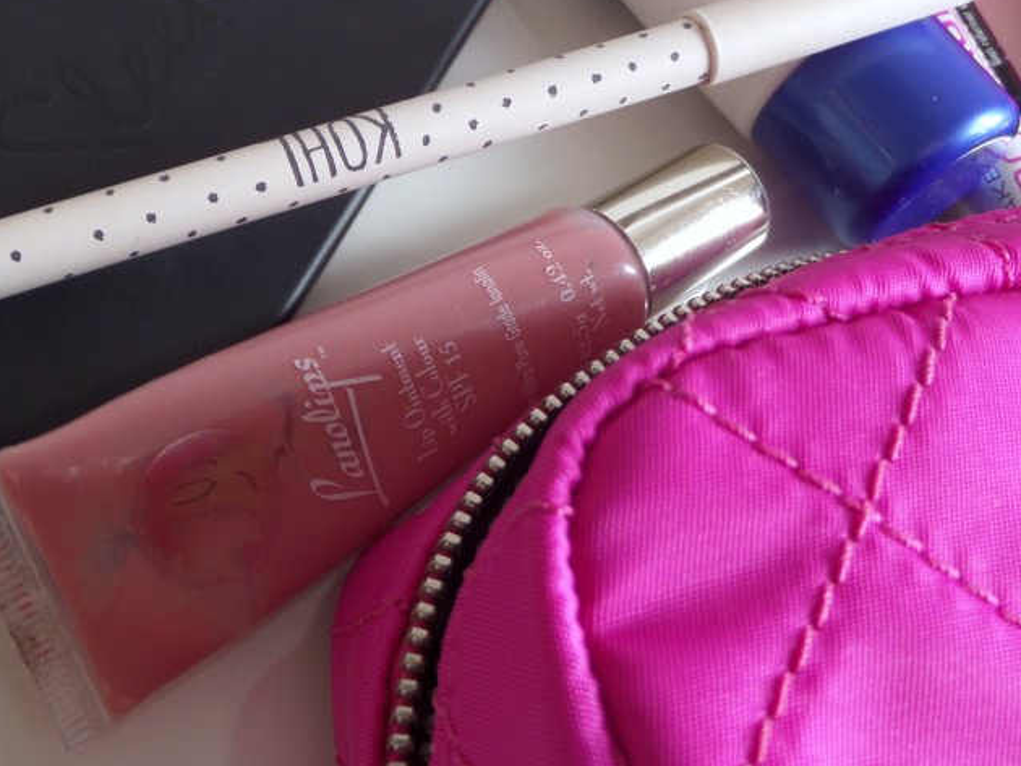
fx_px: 1534
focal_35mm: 52
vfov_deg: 27.7
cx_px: 425
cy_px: 211
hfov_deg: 36.7
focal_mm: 5.3
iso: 120
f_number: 3.4
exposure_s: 1/45
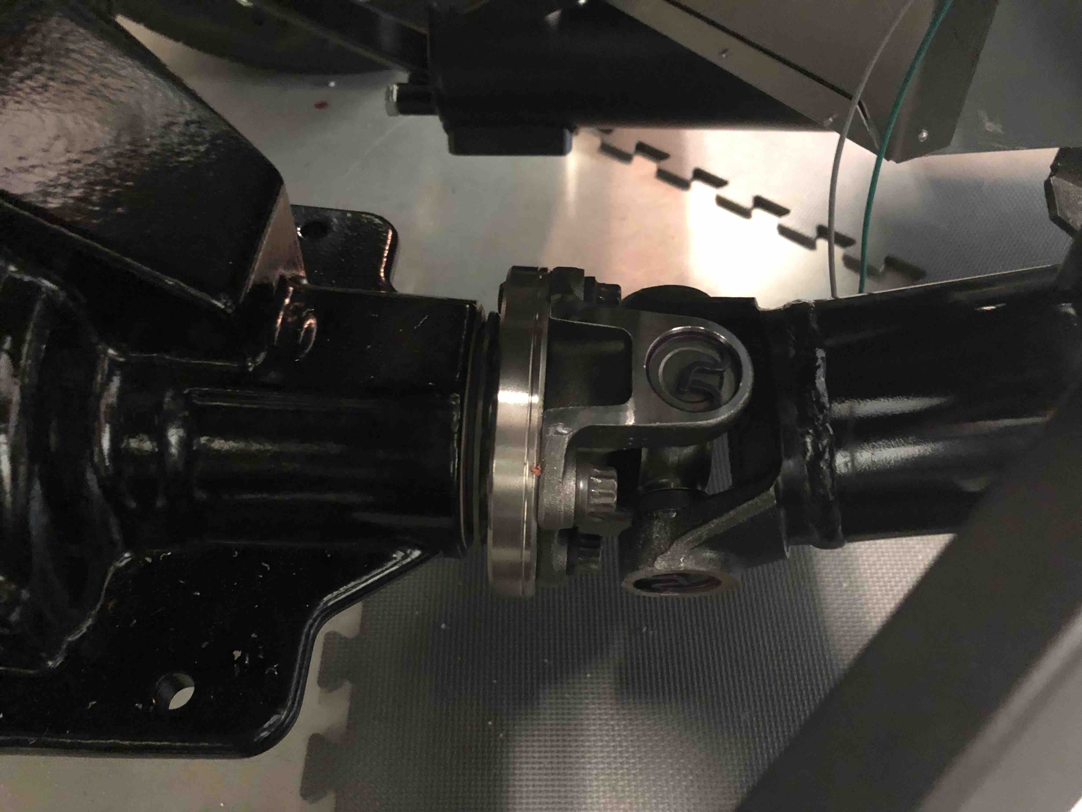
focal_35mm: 28
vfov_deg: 49.7
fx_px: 875
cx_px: 541
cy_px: 406
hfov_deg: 63.4
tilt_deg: -54.3
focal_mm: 4
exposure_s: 1/4
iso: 250
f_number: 1.8
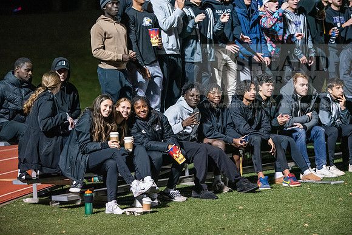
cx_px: 176
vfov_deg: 11.4
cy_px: 118
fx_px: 1174
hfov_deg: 17.1
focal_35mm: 120
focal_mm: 120
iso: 8000
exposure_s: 1/400
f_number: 2.8
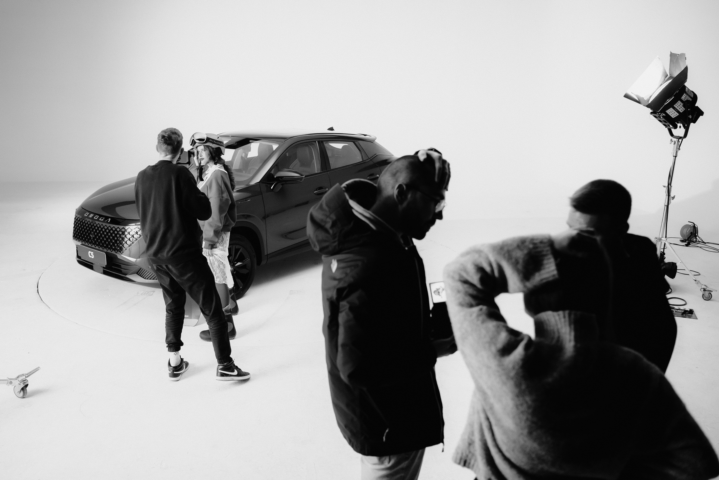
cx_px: 360
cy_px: 240
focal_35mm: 28
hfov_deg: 65.5
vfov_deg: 46.4
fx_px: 559
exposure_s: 1/125
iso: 320
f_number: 2.8
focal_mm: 28
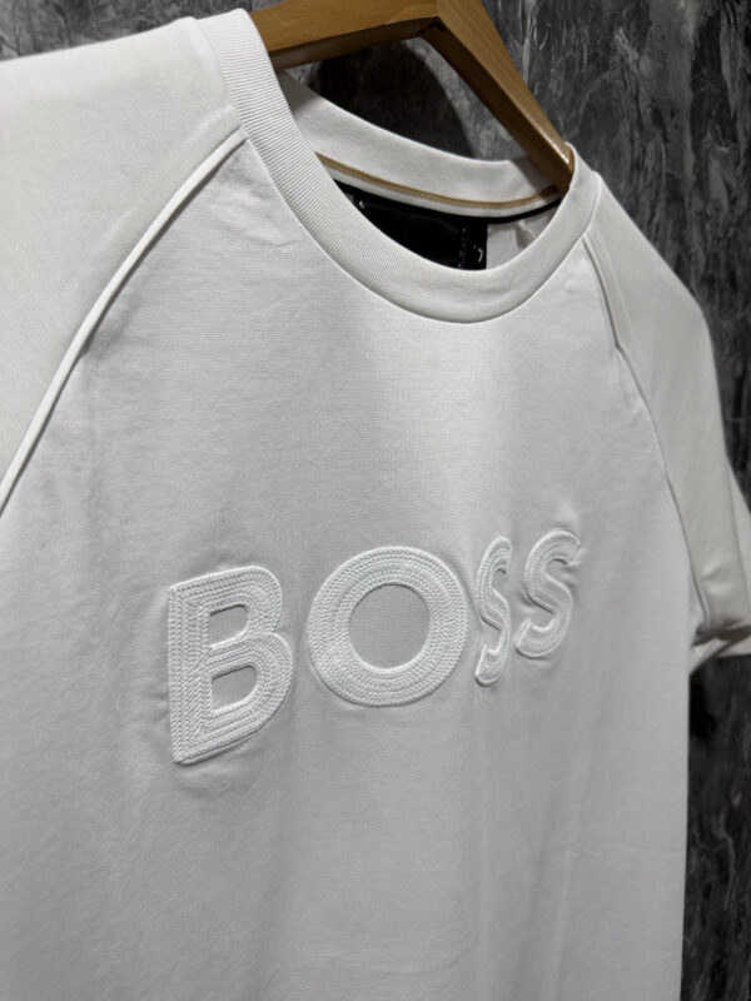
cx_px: 376
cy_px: 500
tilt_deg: -8.0
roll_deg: -1.8
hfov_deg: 56.8
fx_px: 694
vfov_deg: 71.6
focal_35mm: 24
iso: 125
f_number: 1.78
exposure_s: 1/60
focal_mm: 6.76
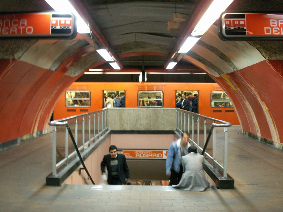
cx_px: 142
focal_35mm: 37
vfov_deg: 38.7
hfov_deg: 50.1
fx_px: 302
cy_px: 106
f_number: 3.5
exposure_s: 1/5
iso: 160
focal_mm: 7.7
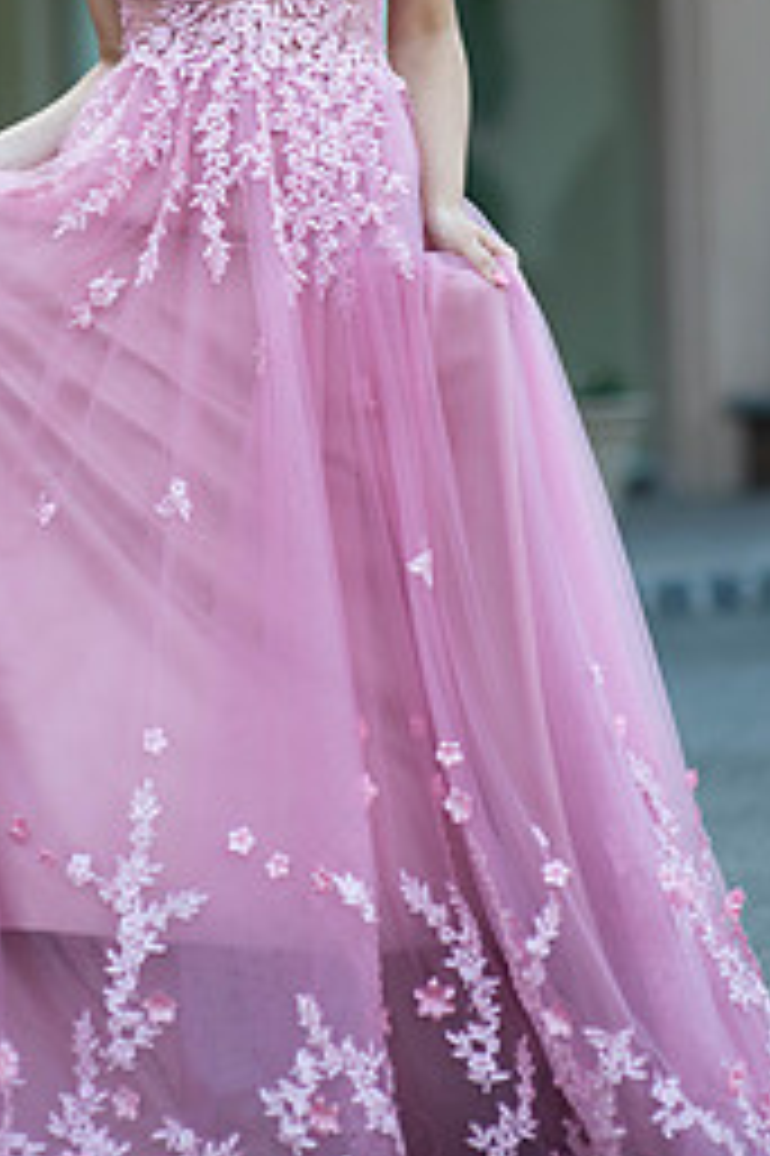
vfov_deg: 13.7
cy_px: 153
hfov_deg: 9.2
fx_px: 4786
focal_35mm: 149
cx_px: 241
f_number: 2
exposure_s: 1/640
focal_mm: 85
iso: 250
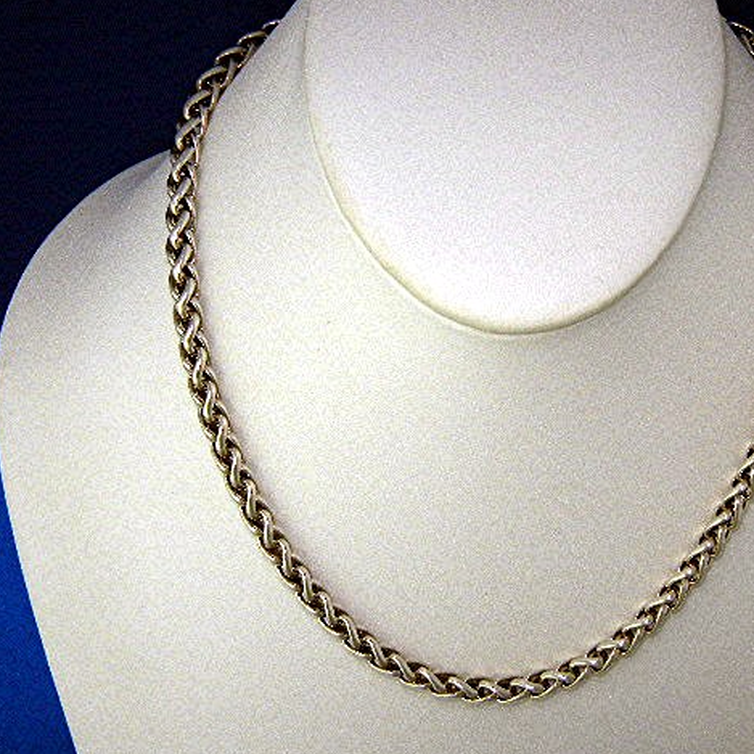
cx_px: 482
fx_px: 1010
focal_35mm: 41
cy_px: 376
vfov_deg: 40.9
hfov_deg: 40.6
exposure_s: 1/43
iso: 230
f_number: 7.2
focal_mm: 6.2
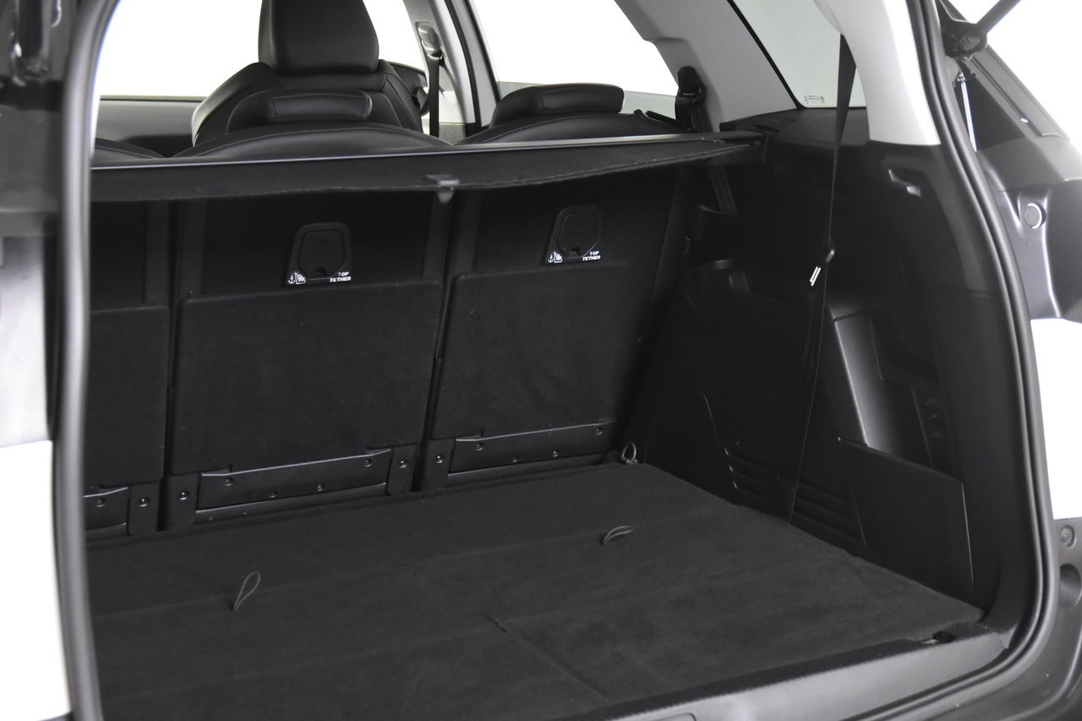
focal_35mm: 57
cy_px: 360
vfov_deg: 23.8
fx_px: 1713
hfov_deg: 35.1
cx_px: 541
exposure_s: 1/60
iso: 3200
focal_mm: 38
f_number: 3.5
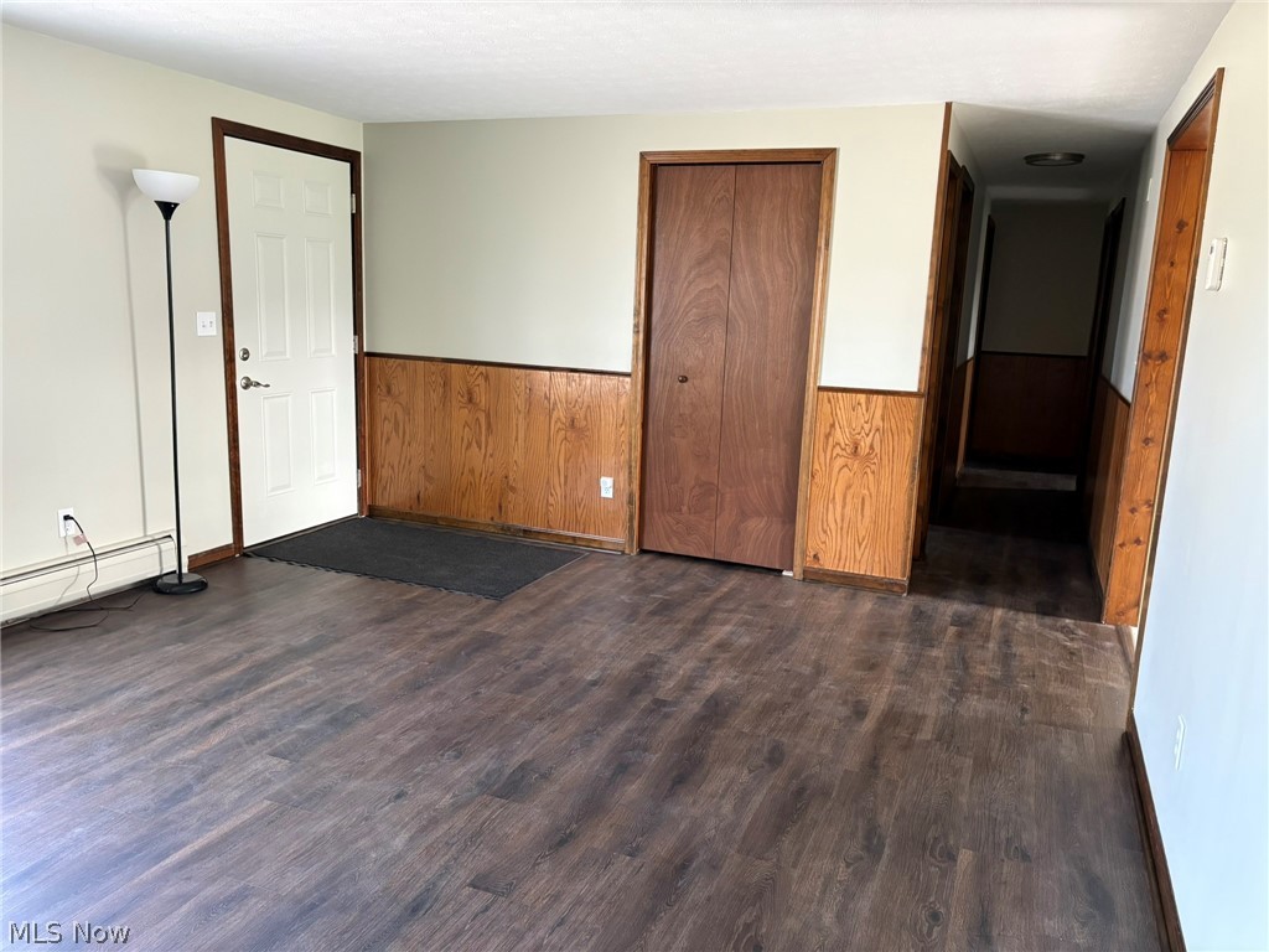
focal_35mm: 26
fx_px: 953
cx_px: 634
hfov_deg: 67.3
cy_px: 476
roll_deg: -1.7
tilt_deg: -11.7
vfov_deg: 53.1
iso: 320
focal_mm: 5.96
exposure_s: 1/60
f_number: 1.6
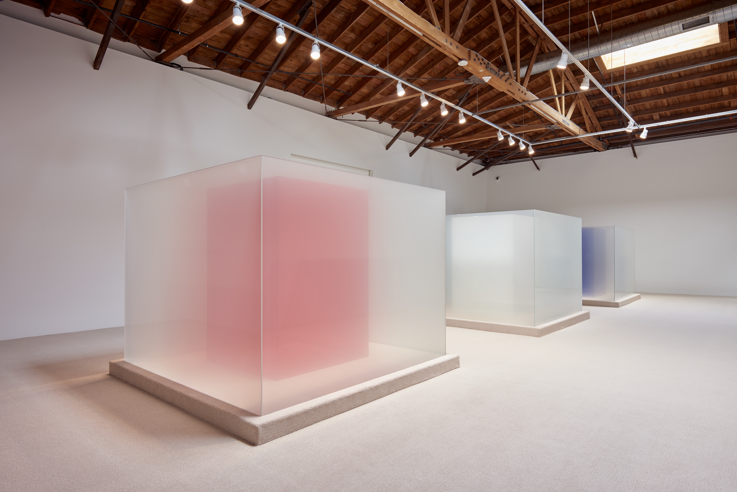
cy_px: 246
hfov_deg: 78.6
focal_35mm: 22
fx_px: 451
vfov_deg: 57.3
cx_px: 368
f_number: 11
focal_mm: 22
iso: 100
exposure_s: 1/2
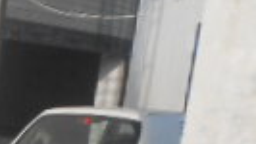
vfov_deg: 8.4
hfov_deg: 13.5
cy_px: 317
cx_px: -252
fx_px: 924
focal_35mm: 136
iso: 80
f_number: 3.2
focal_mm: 4.6
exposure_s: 1/1250
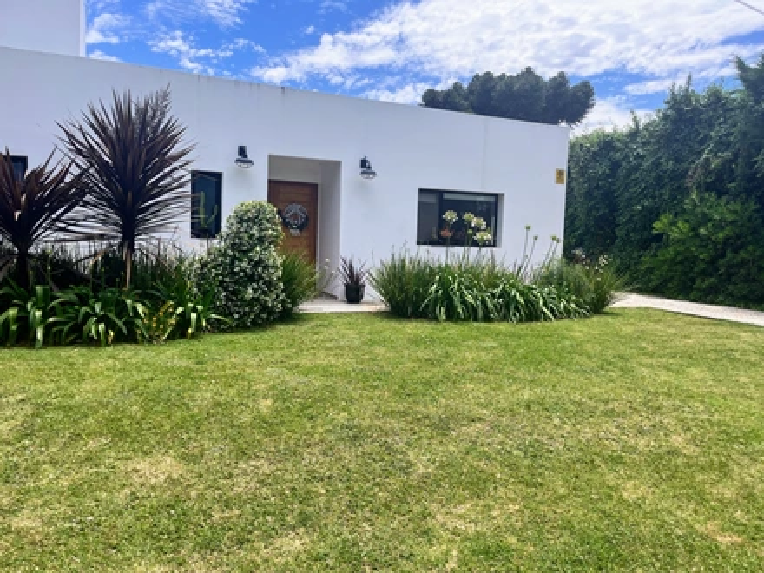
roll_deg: -1.5
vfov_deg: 53.1
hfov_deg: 67.3
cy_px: 286
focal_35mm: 26
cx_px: 382
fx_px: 574
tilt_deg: -5.1
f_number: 1.6
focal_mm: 5.1
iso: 50
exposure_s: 1/2825
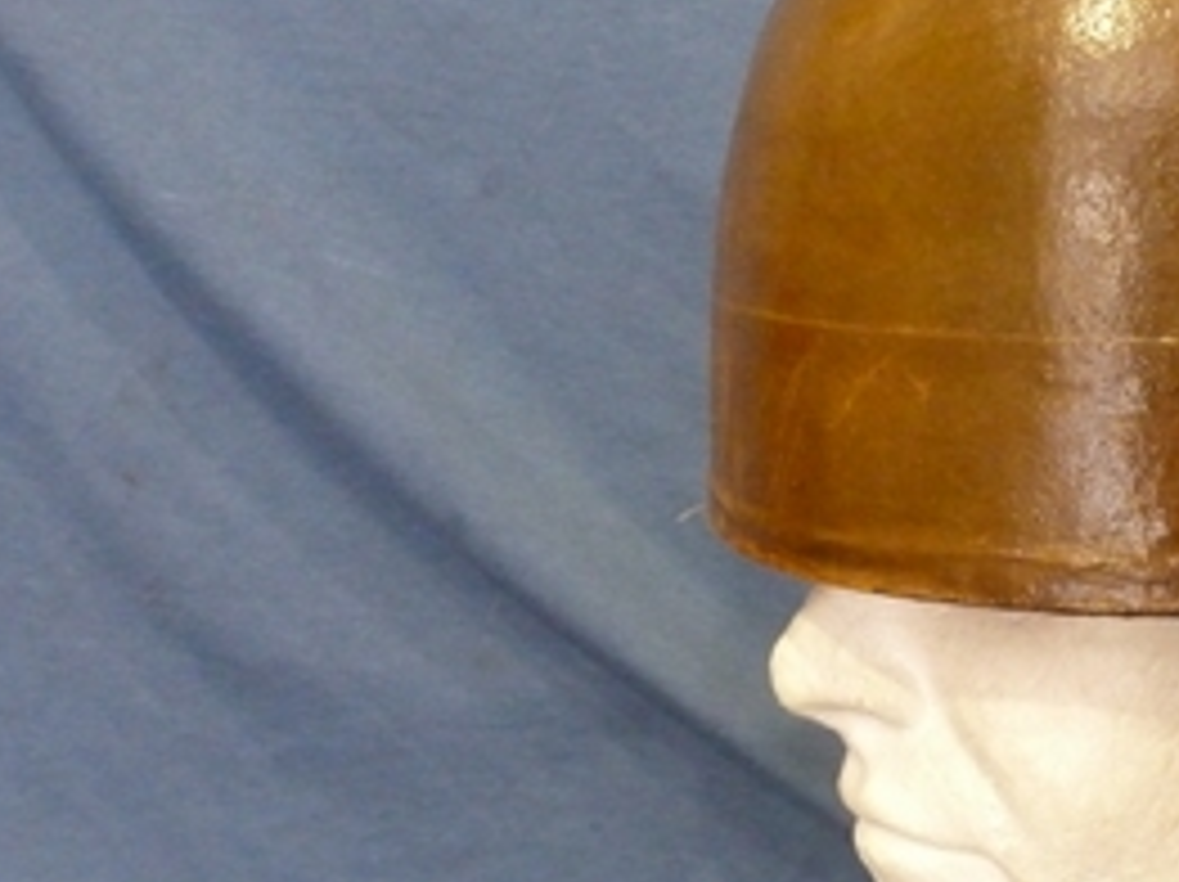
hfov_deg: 32.4
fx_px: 1872
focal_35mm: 55
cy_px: 621
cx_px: 1152
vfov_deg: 26.3
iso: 800
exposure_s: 1/15
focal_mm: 4.3
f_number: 3.3
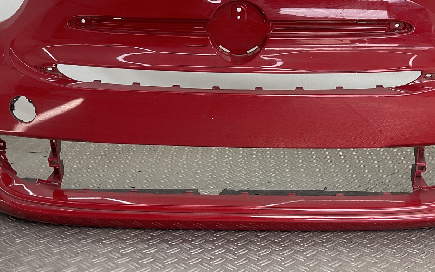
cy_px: 57
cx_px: 240
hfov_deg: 39.5
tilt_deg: -8.5
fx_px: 605
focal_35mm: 51
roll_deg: -0.7
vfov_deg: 24.9
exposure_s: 1/142
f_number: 1.8
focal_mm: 3
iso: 16
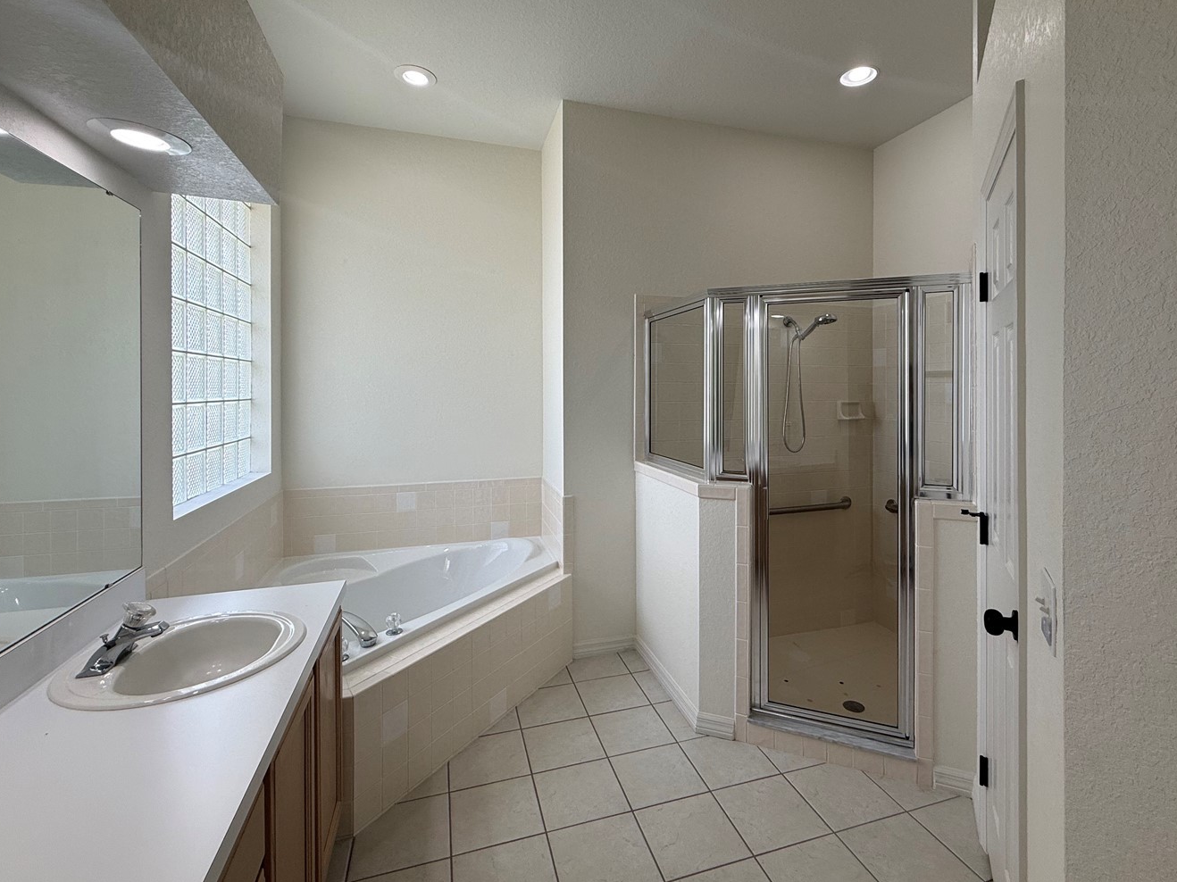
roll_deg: +0.0
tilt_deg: +0.3
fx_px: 578
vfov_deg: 74.5
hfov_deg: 90.9
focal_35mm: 17
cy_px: 391
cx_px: 630
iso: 50
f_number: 2.2
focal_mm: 2.22
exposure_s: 1/126
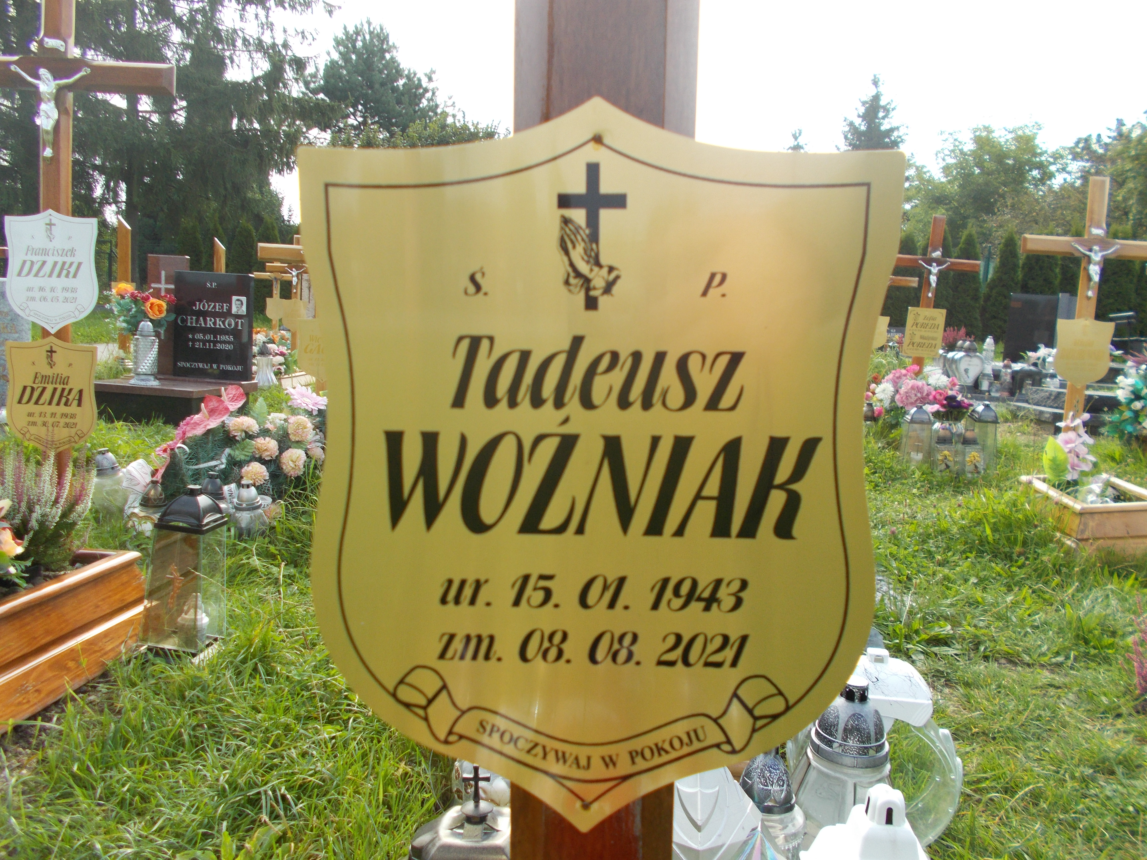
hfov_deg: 67.3
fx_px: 862
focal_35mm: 26
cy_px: 430
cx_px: 574
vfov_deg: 53.1
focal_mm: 4.6
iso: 80
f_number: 3.2
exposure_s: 1/320
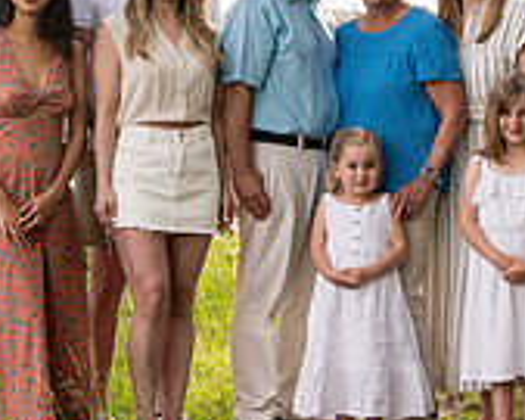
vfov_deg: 5.5
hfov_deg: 6.9
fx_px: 4333
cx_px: 391
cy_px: 73
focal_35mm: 279
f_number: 8
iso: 800
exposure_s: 1/320
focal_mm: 85
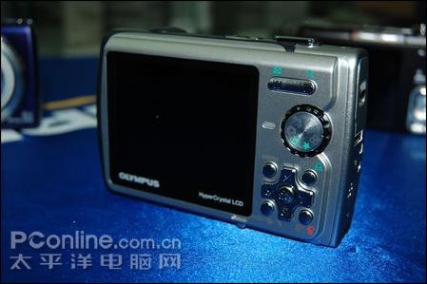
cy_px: 142
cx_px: 214
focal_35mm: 48
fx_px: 569
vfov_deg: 28.1
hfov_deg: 41.1
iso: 200
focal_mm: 32
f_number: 5.6
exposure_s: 1/125
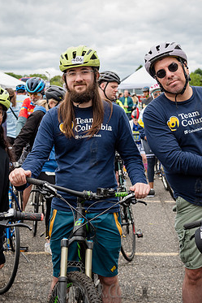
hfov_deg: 21.9
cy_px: 152
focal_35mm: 62
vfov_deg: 32.4
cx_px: 93
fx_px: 521
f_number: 4
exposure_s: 1/640
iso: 400
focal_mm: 35
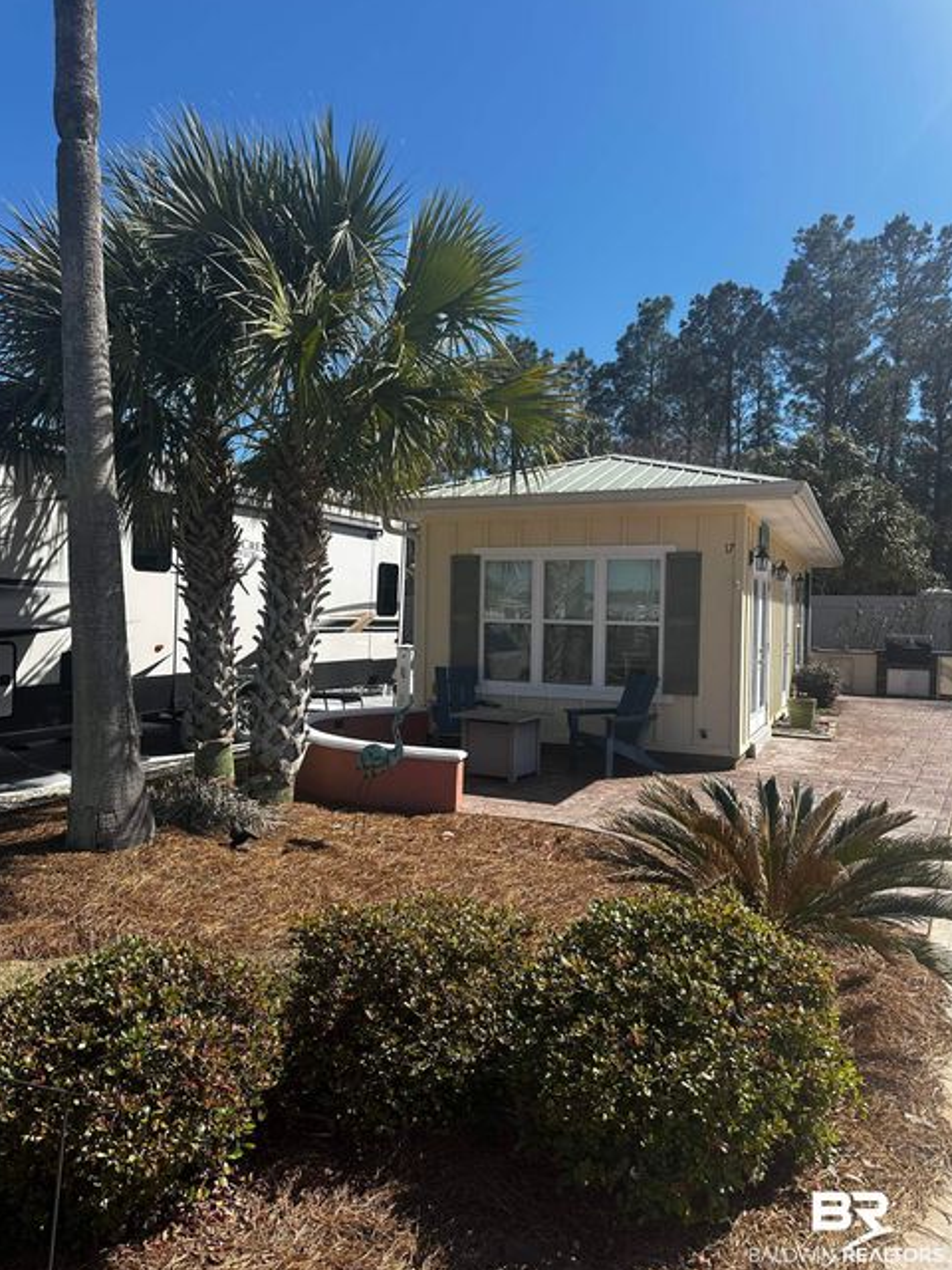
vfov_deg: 69.4
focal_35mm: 25
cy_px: 638
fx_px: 917
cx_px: 478
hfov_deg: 54.9
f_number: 1.78
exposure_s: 1/3356
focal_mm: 6.86
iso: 80
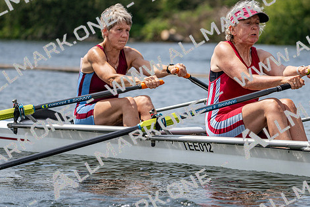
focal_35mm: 246
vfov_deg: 5.6
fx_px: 2119
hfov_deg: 8.4
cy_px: 98
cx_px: 186
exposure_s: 1/1600
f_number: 5.6
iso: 160
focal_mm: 200
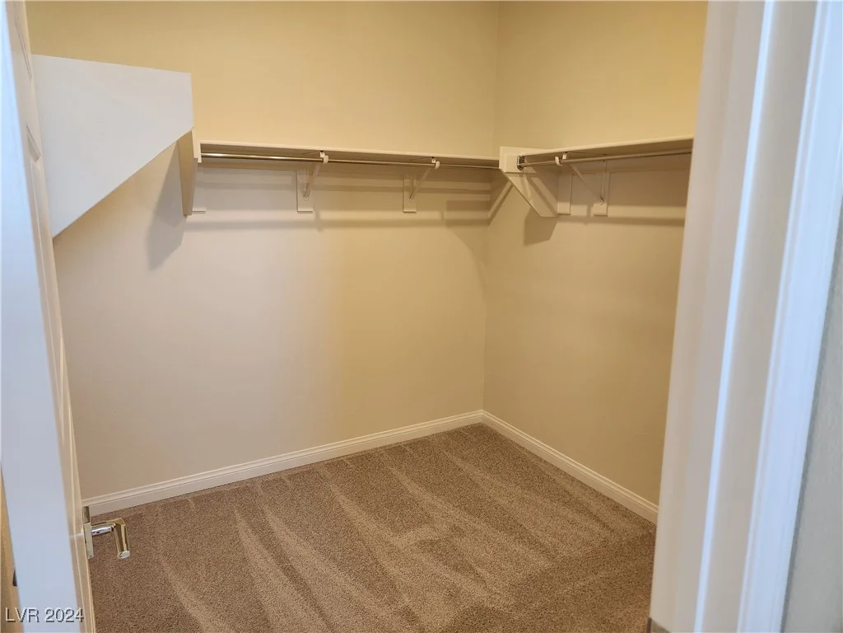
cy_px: 316
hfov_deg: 73.9
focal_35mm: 23
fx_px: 560
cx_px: 422
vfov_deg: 58.9
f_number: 1.8
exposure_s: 1/120
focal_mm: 5.4
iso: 250
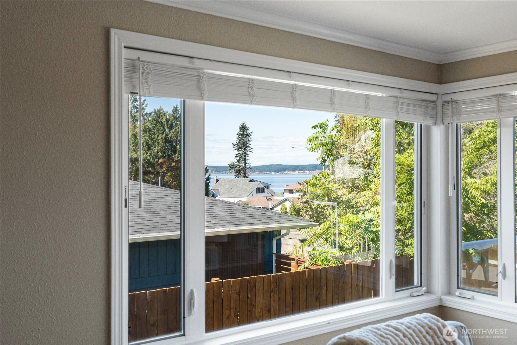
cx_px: 258
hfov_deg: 54.4
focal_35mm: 35
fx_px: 503
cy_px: 172
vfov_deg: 37.9
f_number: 6.3
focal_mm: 35
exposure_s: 1/800
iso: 1600
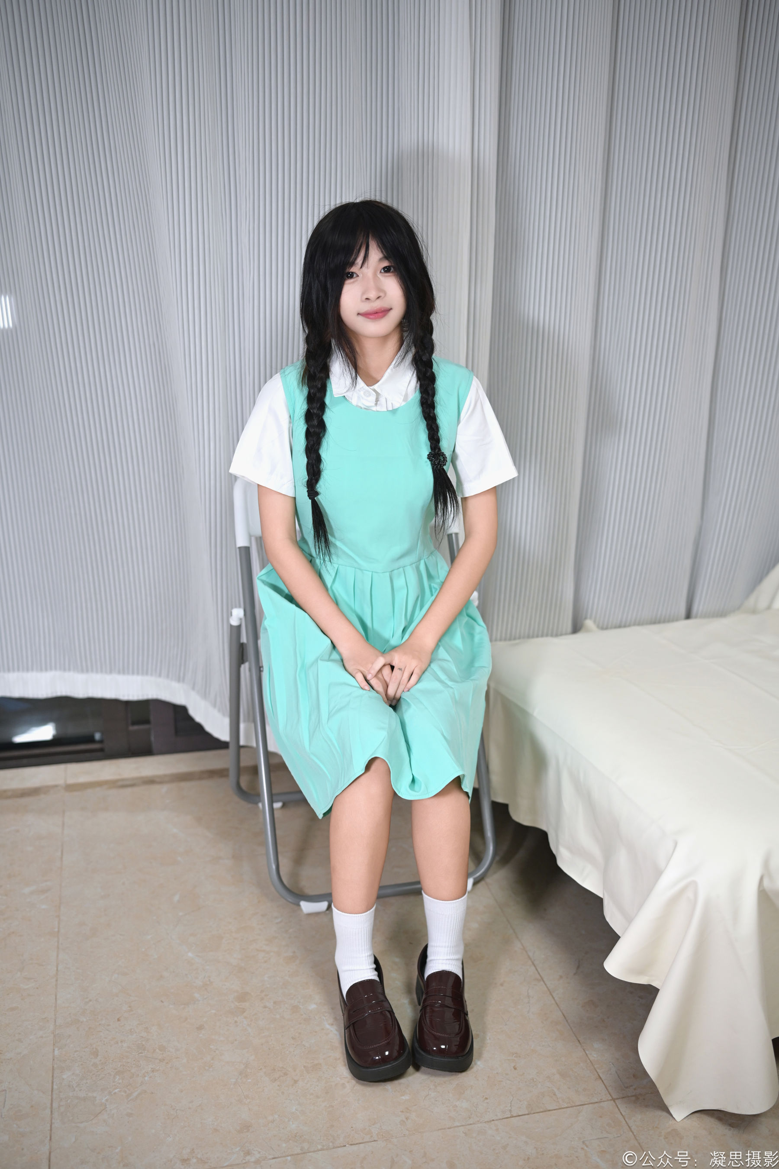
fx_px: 1136
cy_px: 584
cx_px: 390
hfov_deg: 37.9
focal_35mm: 35
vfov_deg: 54.4
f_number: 2
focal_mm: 35
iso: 560
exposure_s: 1/100
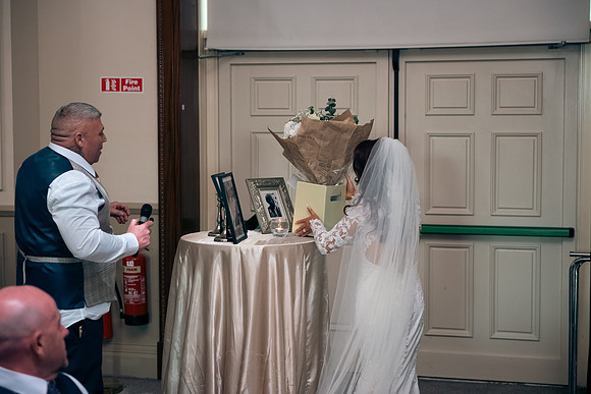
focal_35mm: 70
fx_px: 1149
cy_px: 197
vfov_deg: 19.5
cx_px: 296
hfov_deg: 28.8
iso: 1000
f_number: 3.5
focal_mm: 70
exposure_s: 1/160
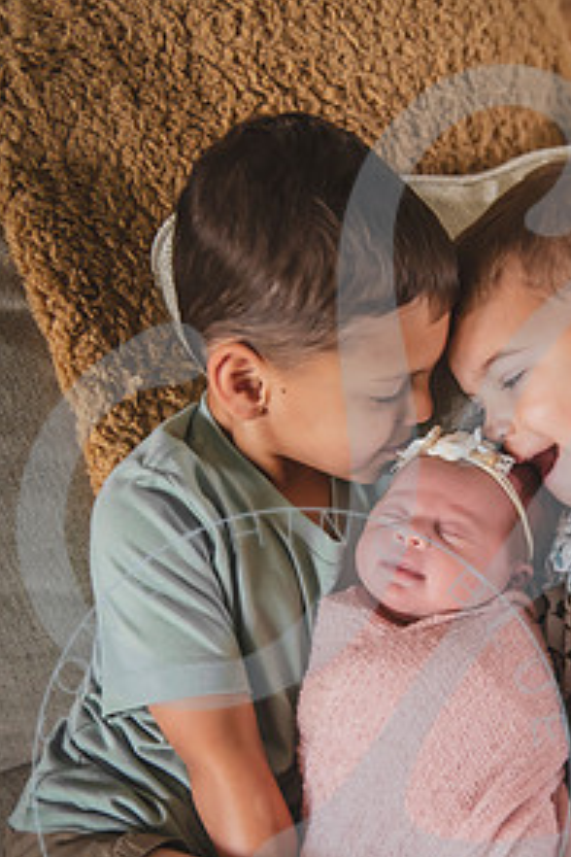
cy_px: 557
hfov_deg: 27.1
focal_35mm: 49
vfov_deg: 40.0
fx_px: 1166
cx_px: 434
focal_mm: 32
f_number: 2.8
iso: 1600
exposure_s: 1/200
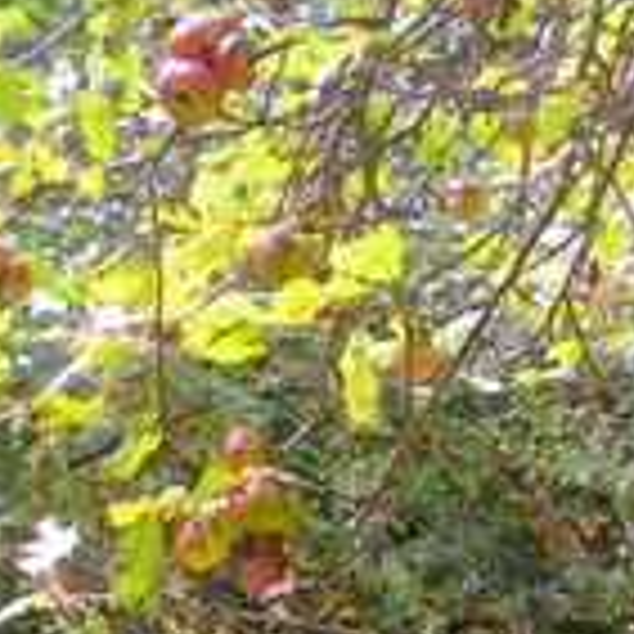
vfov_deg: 15.4
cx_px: 148
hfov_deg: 15.3
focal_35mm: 113
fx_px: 2342
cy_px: 286
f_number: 3.5
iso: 176
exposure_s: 1/116
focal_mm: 6.3
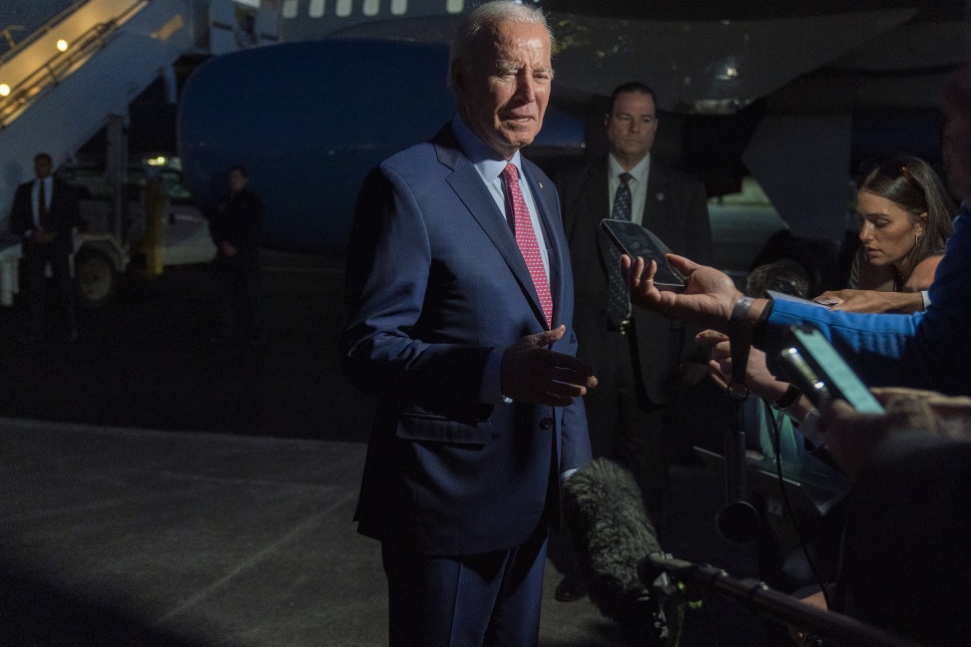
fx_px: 998
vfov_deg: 35.8
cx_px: 567
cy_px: 264
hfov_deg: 51.6
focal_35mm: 37
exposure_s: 1/160
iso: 2500
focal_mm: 30
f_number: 2.8
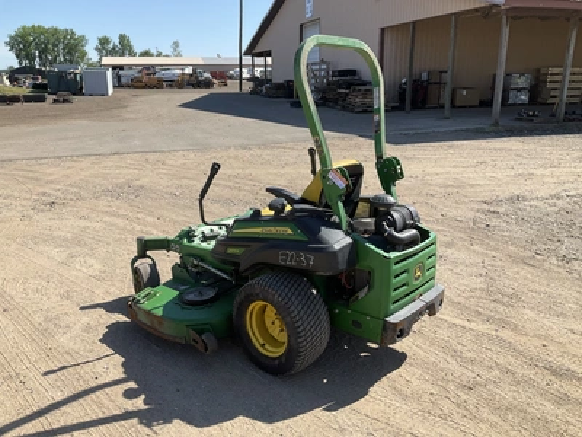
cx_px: 291
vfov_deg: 48.2
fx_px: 488
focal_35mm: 29
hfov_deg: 61.7
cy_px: 218
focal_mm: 3
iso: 25
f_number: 1.8
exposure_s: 1/1534
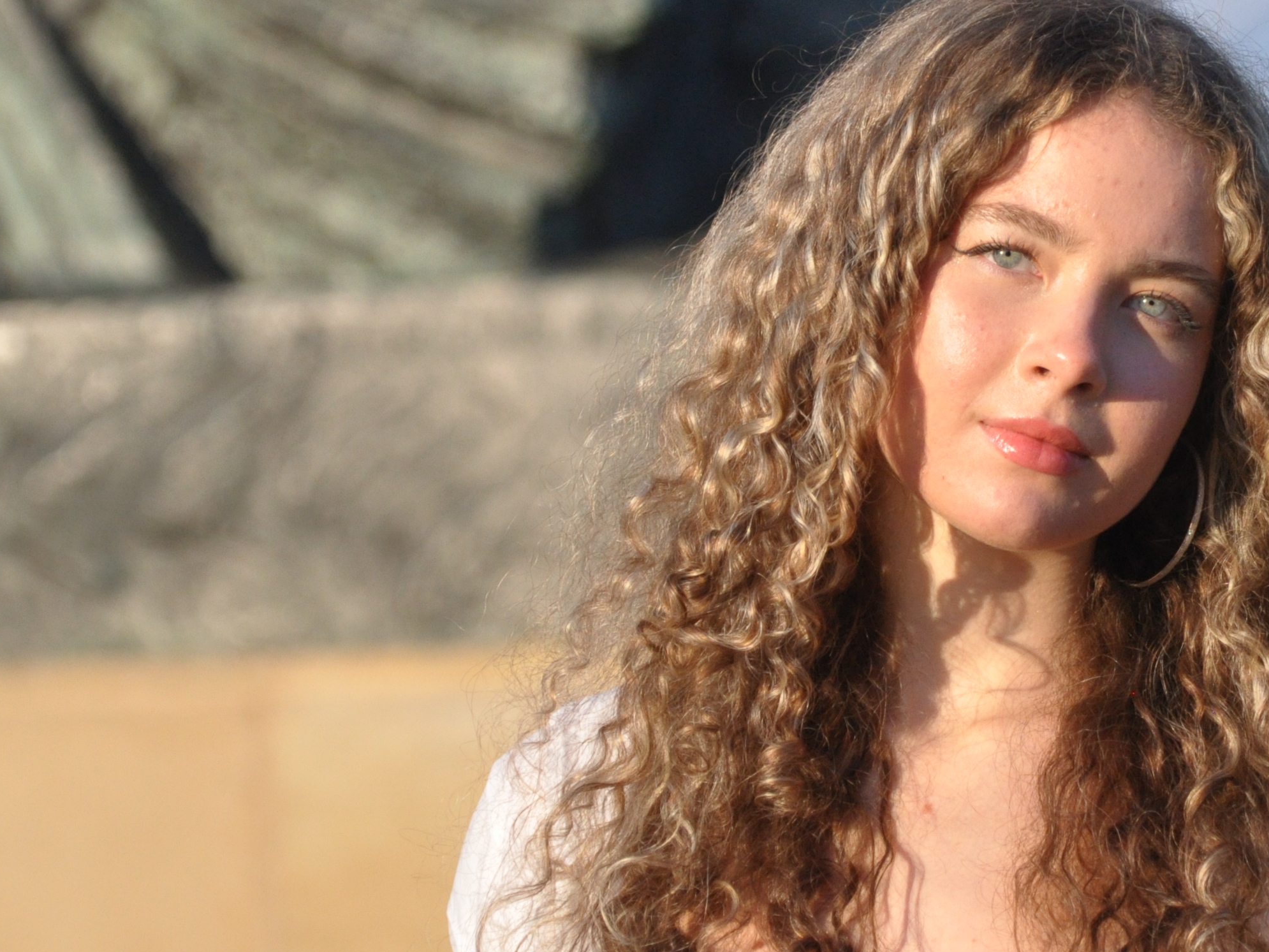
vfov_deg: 3.1
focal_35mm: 481
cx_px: 1033
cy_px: 439
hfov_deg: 4.1
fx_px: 17637
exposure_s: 1/3200
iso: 800
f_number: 4.8
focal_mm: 155
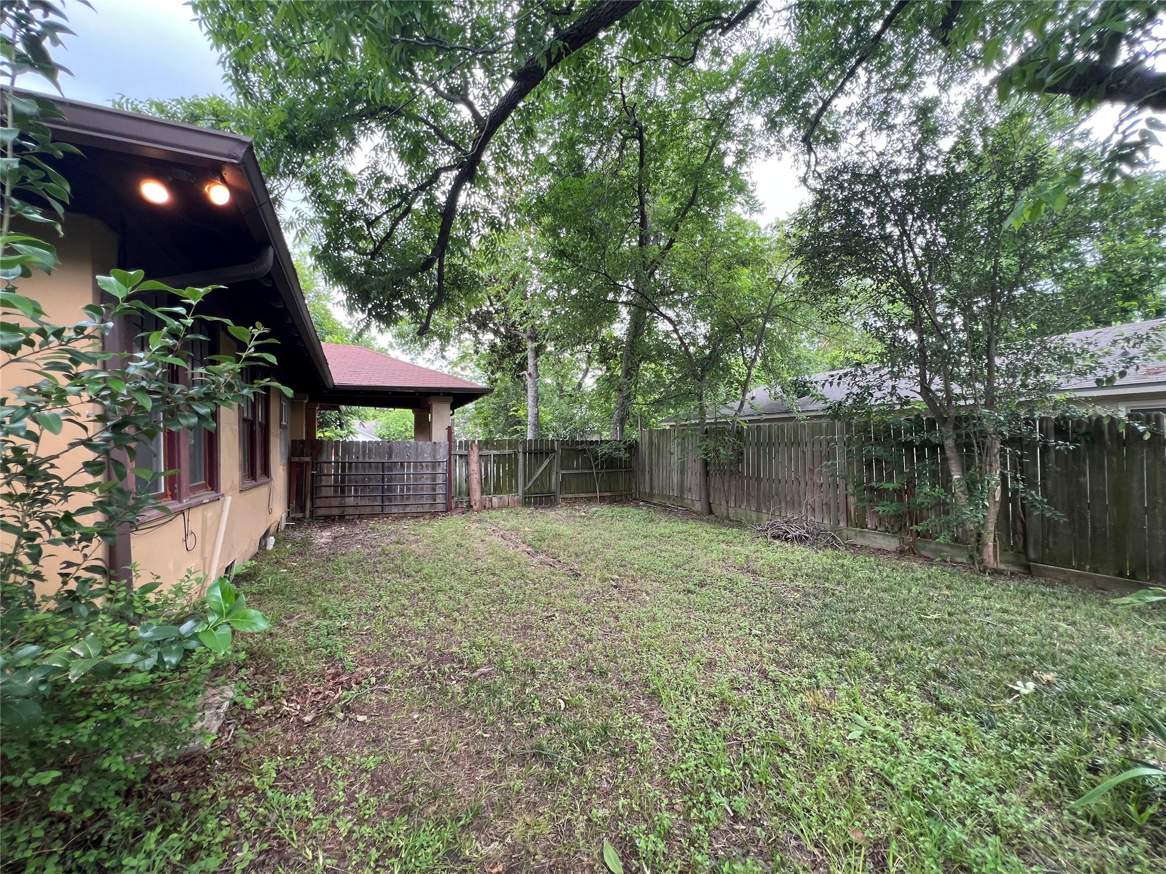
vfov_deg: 89.9
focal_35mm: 13
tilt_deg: +0.2
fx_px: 438
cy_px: 437
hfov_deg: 106.2
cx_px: 583
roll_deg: +0.4
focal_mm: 1.57
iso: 64
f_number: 1.8
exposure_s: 1/99
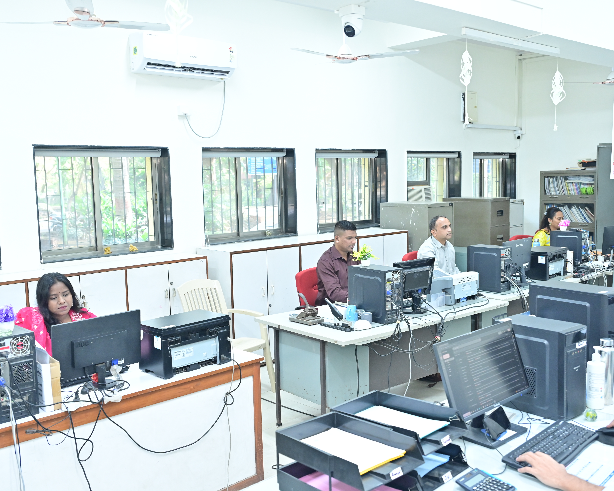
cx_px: 293
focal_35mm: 35
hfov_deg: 51.5
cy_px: 245
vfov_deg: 42.2
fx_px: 636
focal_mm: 31
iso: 3200
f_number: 4
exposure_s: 1/160
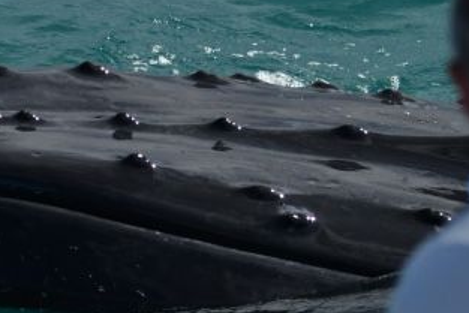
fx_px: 5656
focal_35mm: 434
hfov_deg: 4.7
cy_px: 164
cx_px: 331
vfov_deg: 3.2
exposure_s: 1/8000
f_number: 5.3
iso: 900
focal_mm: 170
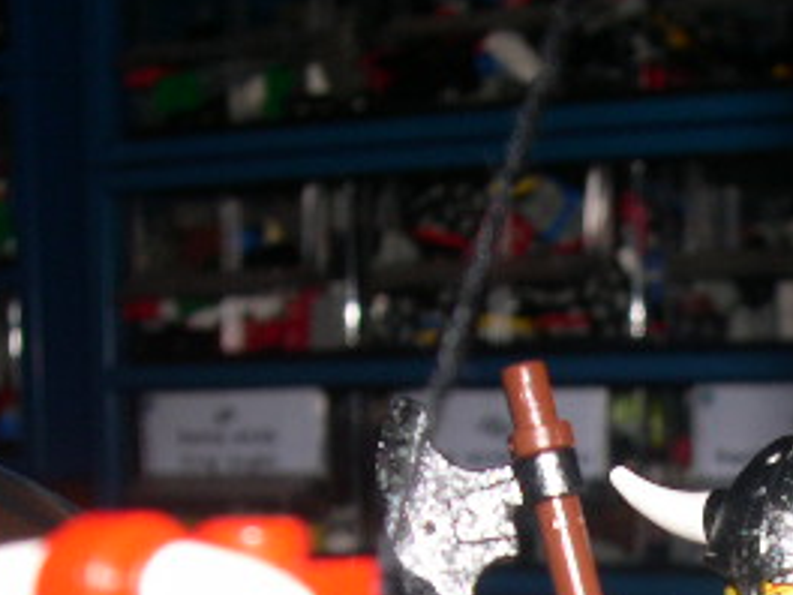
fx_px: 2108
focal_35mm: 92
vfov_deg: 15.5
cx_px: 772
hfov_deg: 20.7
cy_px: 712
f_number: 7.6
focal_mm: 8
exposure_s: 1/60
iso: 100
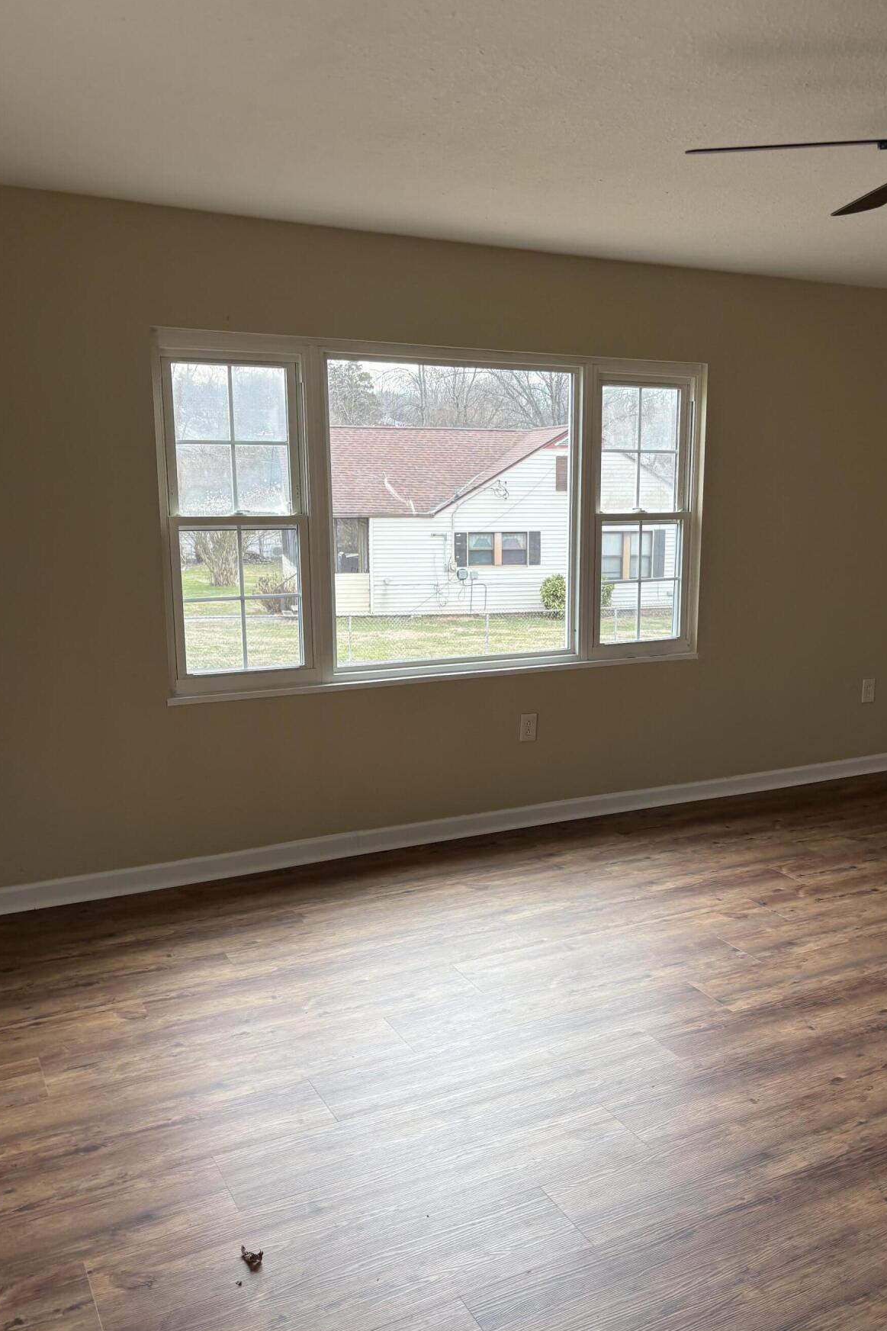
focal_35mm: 31
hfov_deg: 42.1
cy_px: 696
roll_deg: +2.4
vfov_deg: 60.3
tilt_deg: -9.0
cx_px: 526
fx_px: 1146
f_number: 1.6
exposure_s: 1/232
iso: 40
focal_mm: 5.96
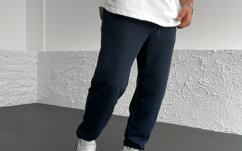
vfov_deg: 30.5
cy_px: 85
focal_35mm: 42
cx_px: 123
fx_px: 277
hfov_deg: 47.2
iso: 40
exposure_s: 1/120
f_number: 1.8
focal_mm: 3
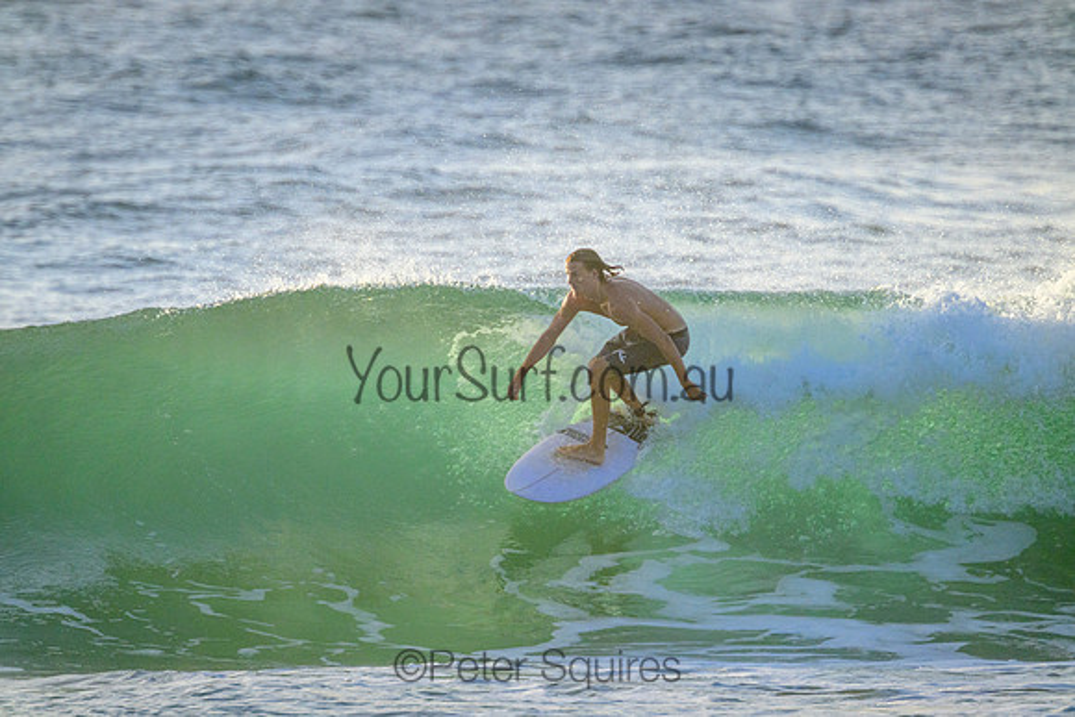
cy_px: 358
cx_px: 538
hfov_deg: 2.6
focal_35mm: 800
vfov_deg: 1.7
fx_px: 23893
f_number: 11
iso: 1800
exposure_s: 1/2000
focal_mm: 800
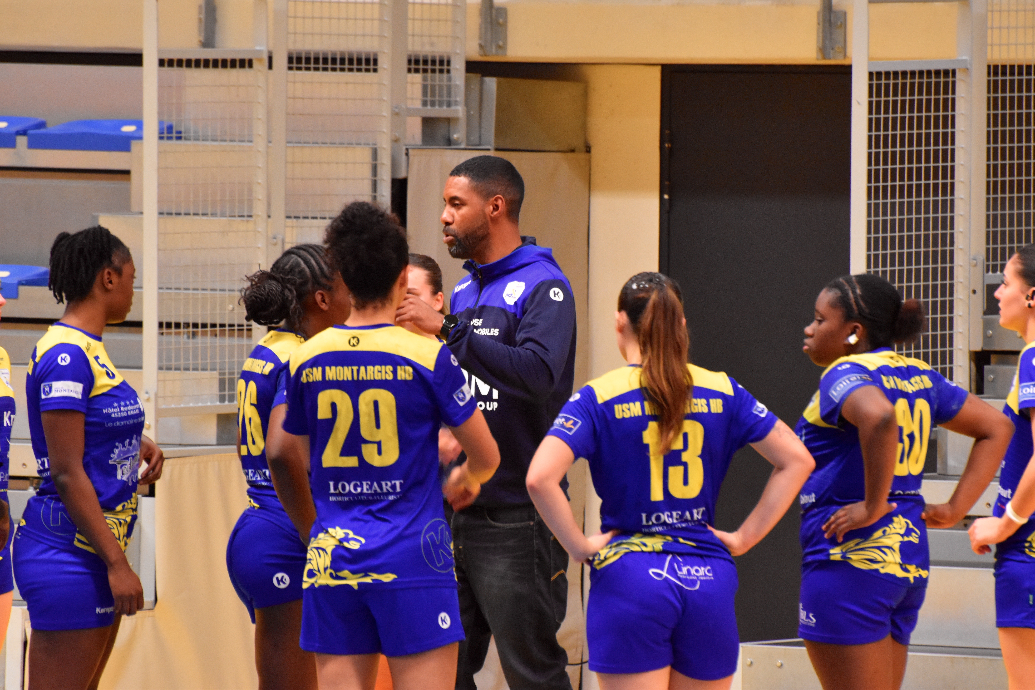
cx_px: 518
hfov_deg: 5.7
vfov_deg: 3.8
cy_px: 345
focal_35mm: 360
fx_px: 10349
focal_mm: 240
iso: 3200
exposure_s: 1/80
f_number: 5.6
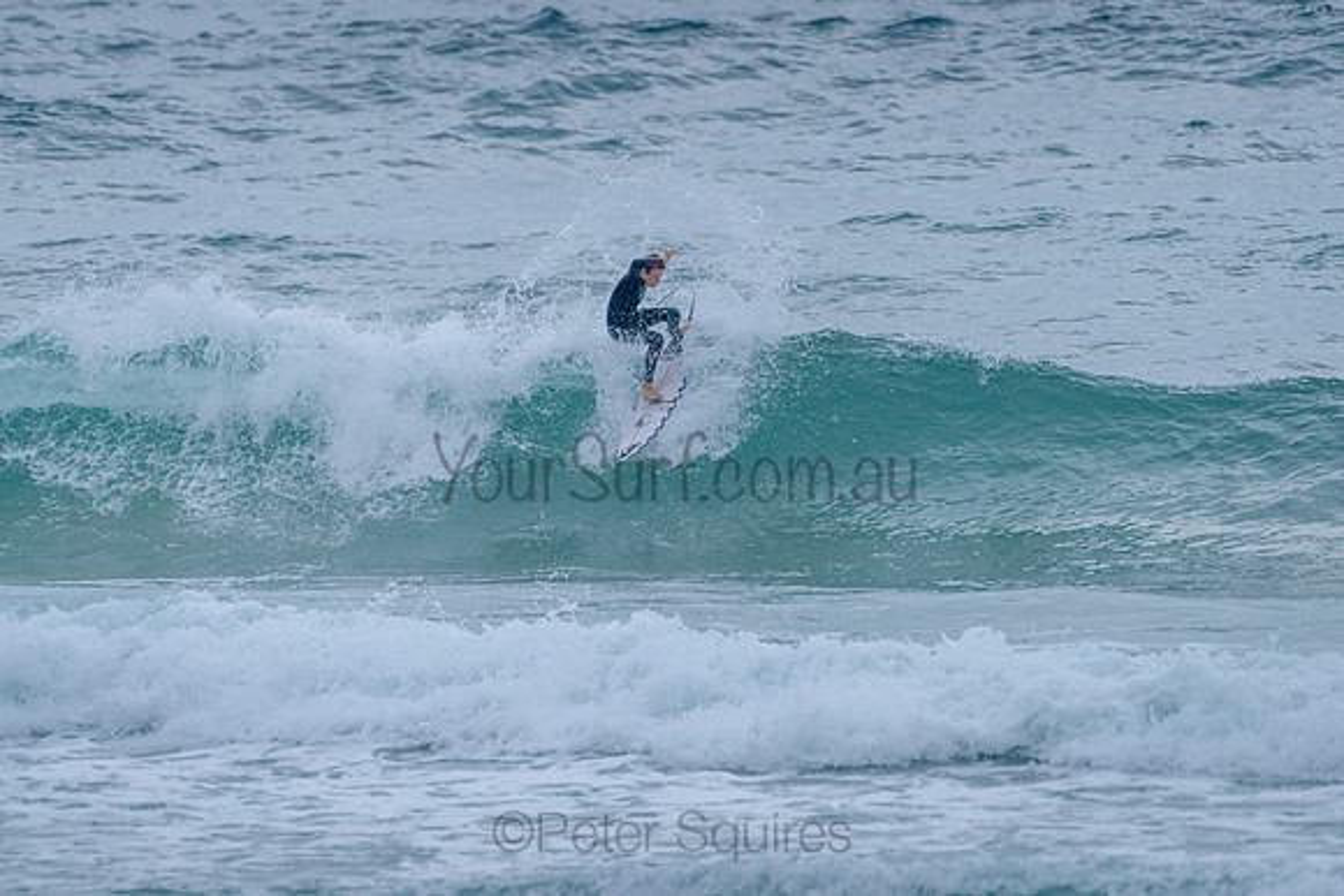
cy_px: 348
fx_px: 22881
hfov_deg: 3.4
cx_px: 674
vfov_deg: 2.2
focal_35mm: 613
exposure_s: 1/2000
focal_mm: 500
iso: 1800
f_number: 5.6
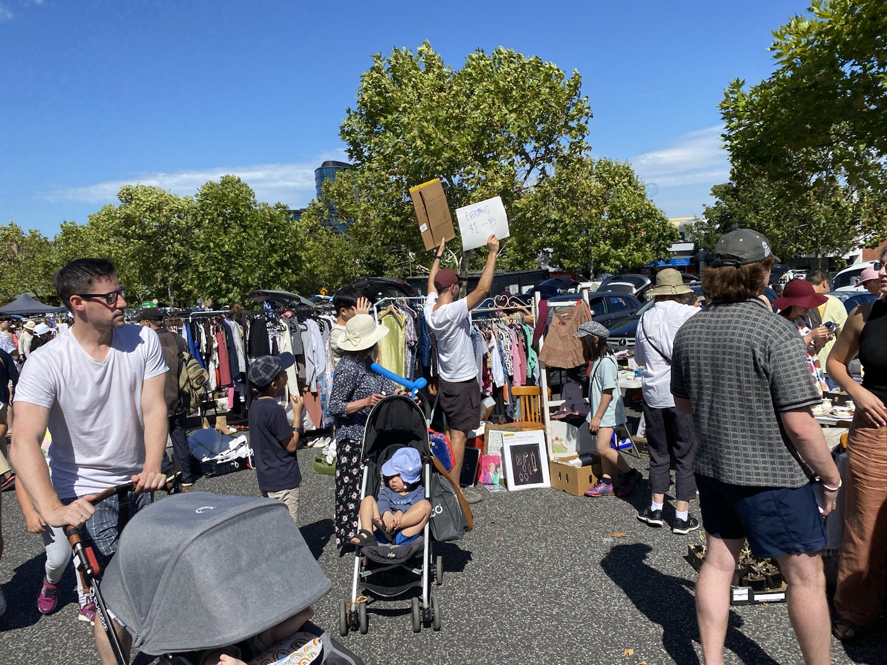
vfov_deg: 53.1
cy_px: 332
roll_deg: +2.0
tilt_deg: -3.6
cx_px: 444
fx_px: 666
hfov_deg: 67.3
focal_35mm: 26
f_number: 1.8
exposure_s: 1/3731
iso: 32
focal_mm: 4.25
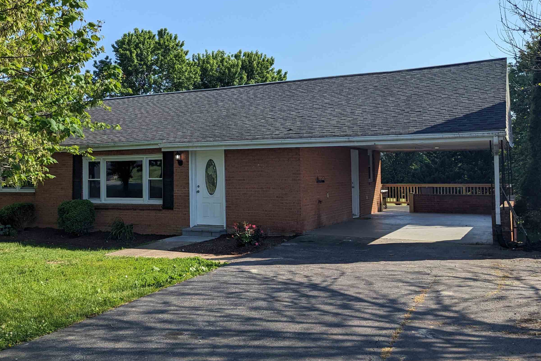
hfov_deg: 52.8
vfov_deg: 36.8
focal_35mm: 36
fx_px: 541
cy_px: 145
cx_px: 216
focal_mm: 4.38
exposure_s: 1/2924
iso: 60
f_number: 1.73
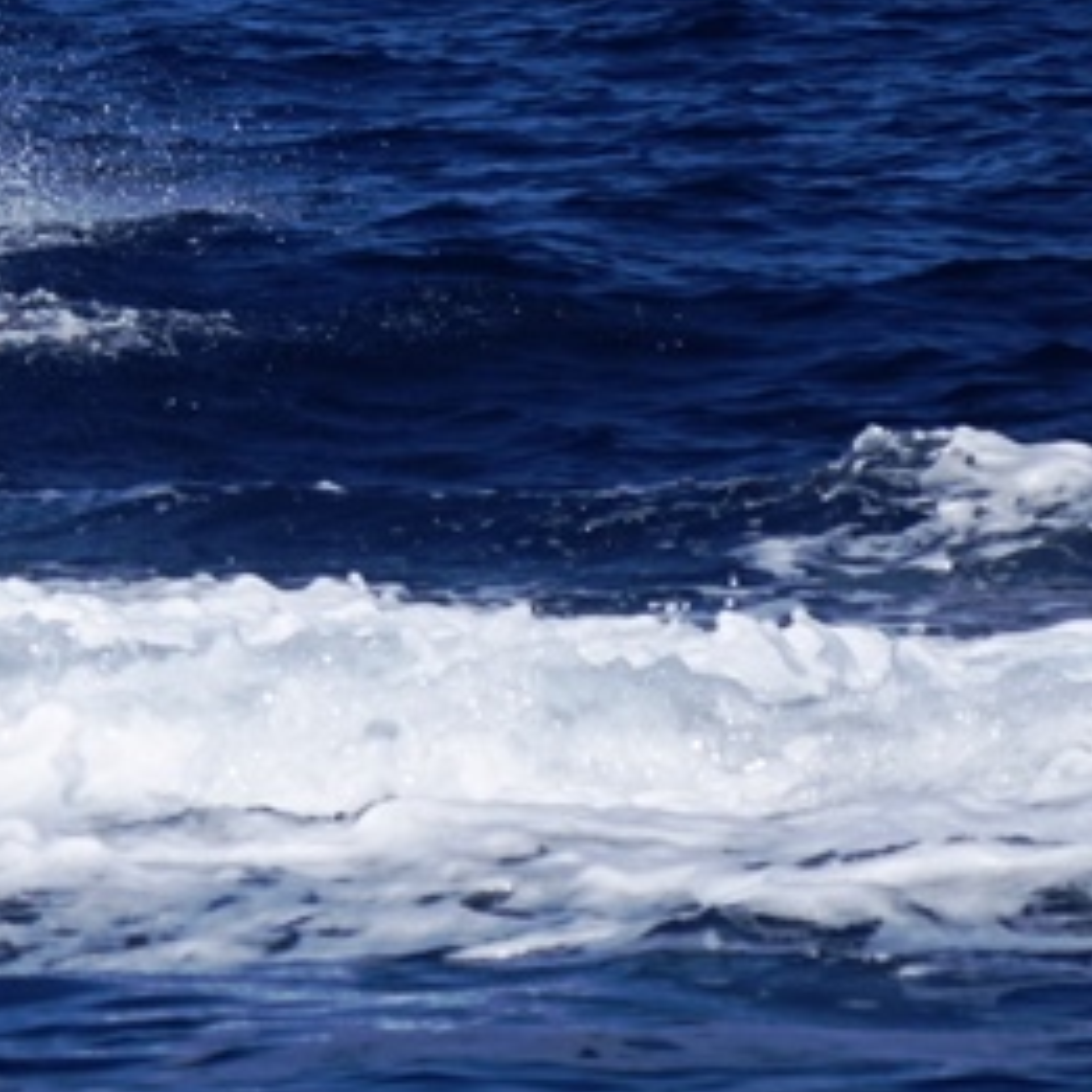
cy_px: -157
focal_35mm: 334
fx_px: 11921
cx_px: -711
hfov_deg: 5.2
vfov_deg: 5.2
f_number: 5.6
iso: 125
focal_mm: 36.77
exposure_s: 1/1250
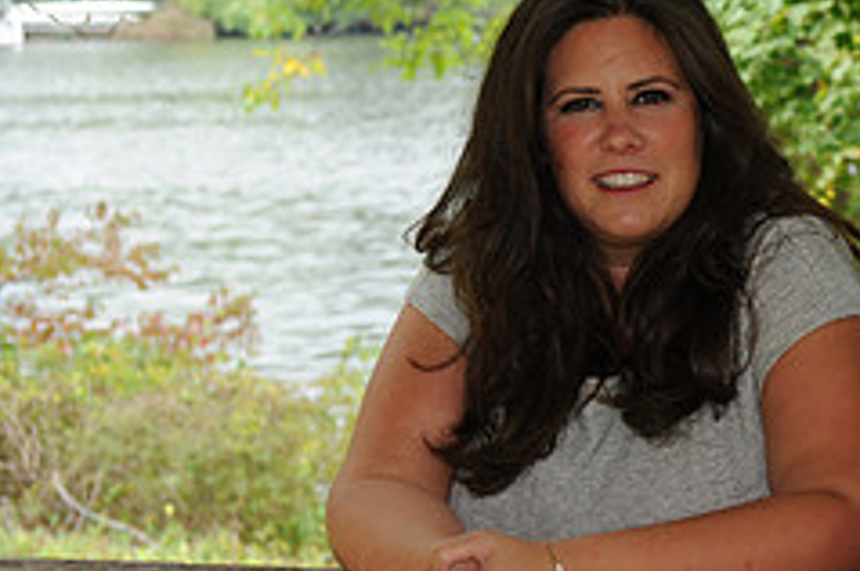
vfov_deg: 10.2
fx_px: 3197
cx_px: 925
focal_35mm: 134
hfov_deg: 15.0
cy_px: 289
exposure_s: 1/160
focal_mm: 55
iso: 500
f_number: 6.3
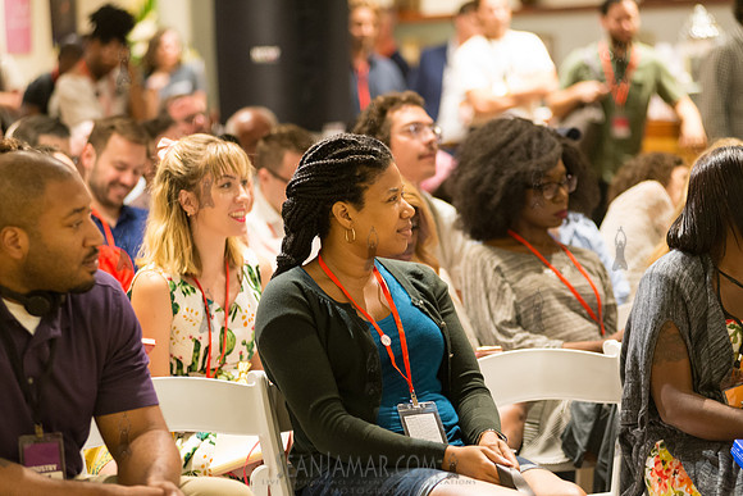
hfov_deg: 16.4
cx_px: 372
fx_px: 2580
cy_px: 248
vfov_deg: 11.0
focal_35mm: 125
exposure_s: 1/100
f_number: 3.5
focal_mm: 125
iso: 3200
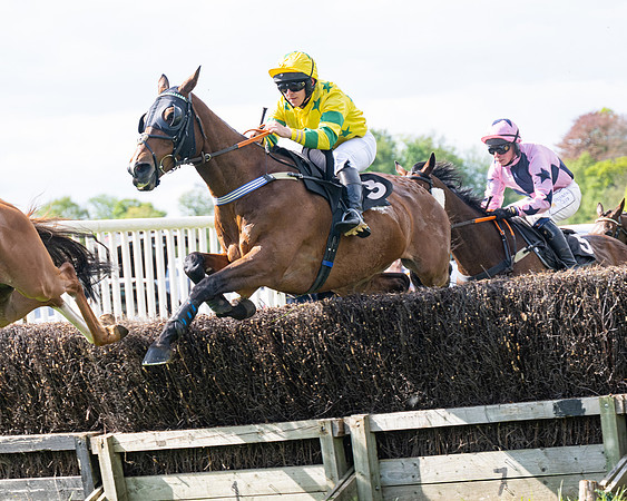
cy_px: 250
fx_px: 3072
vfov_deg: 9.3
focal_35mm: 166
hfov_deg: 11.6
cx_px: 360
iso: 200
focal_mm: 98
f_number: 4
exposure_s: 1/800
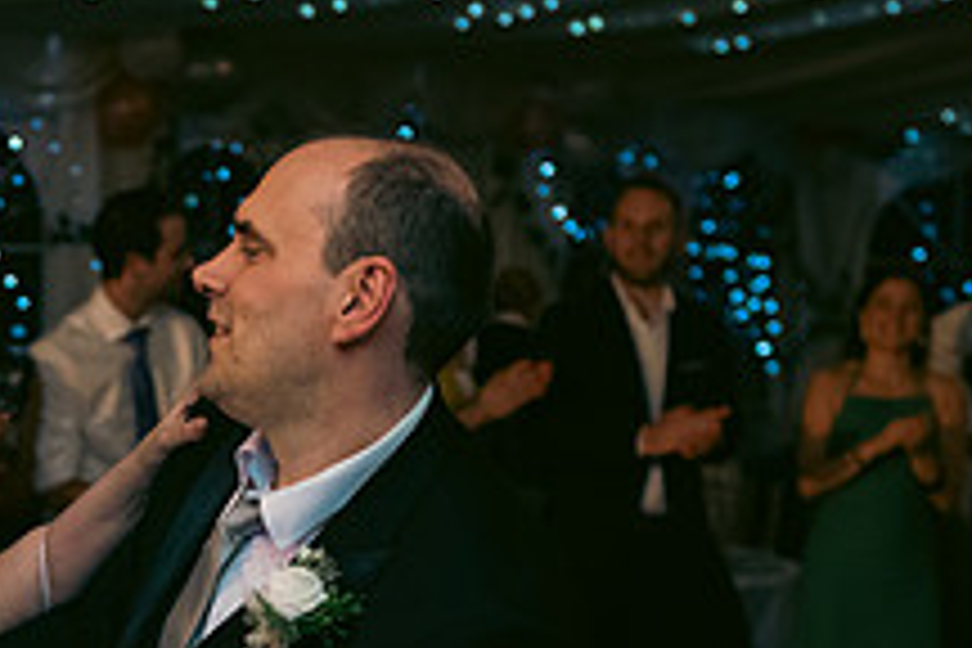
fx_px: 3186
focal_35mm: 118
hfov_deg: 17.0
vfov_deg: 11.6
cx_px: -9
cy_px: 538
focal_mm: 44
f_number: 3.5
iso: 800
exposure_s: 1/160
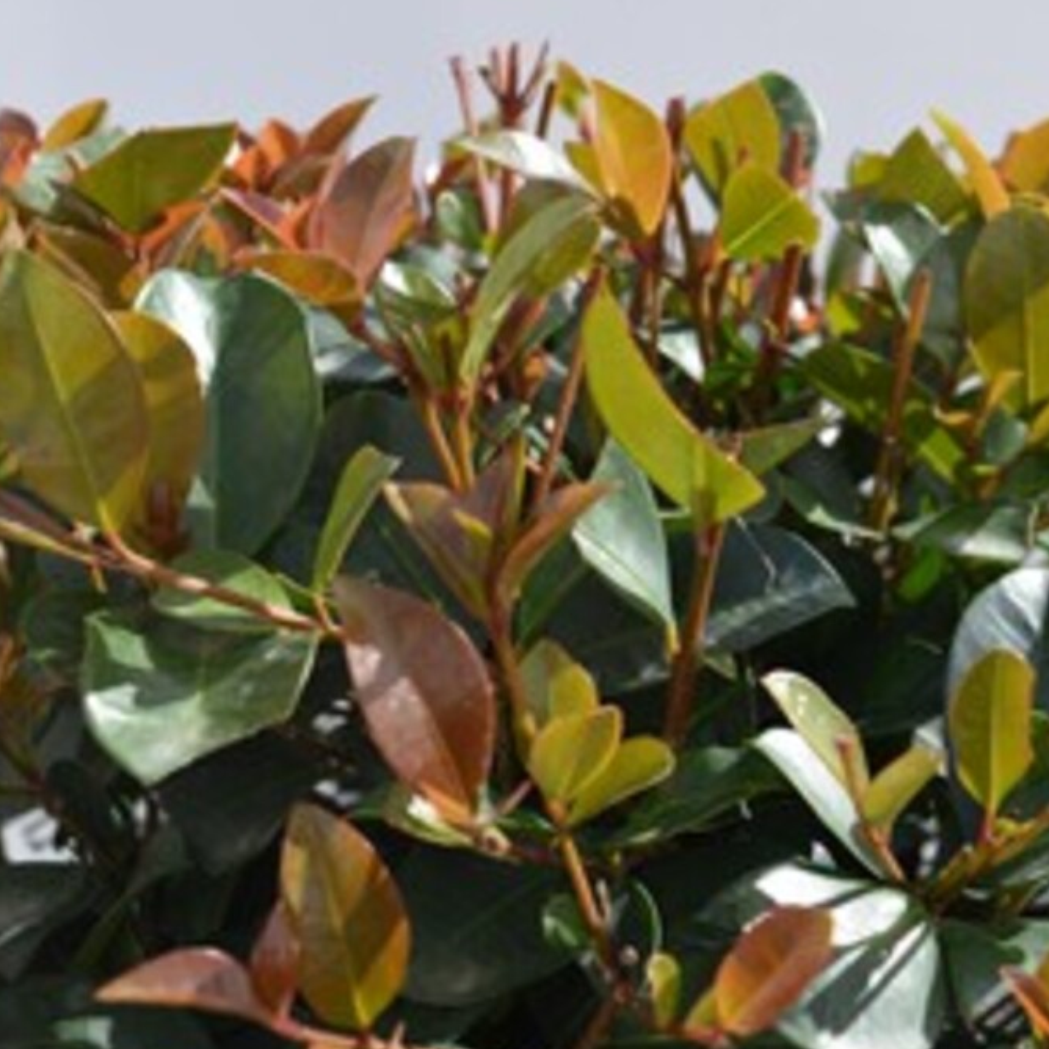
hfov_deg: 26.9
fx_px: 2194
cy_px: 536
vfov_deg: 26.9
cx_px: 535
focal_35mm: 64
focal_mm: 28
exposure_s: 1/160
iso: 100
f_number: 6.3
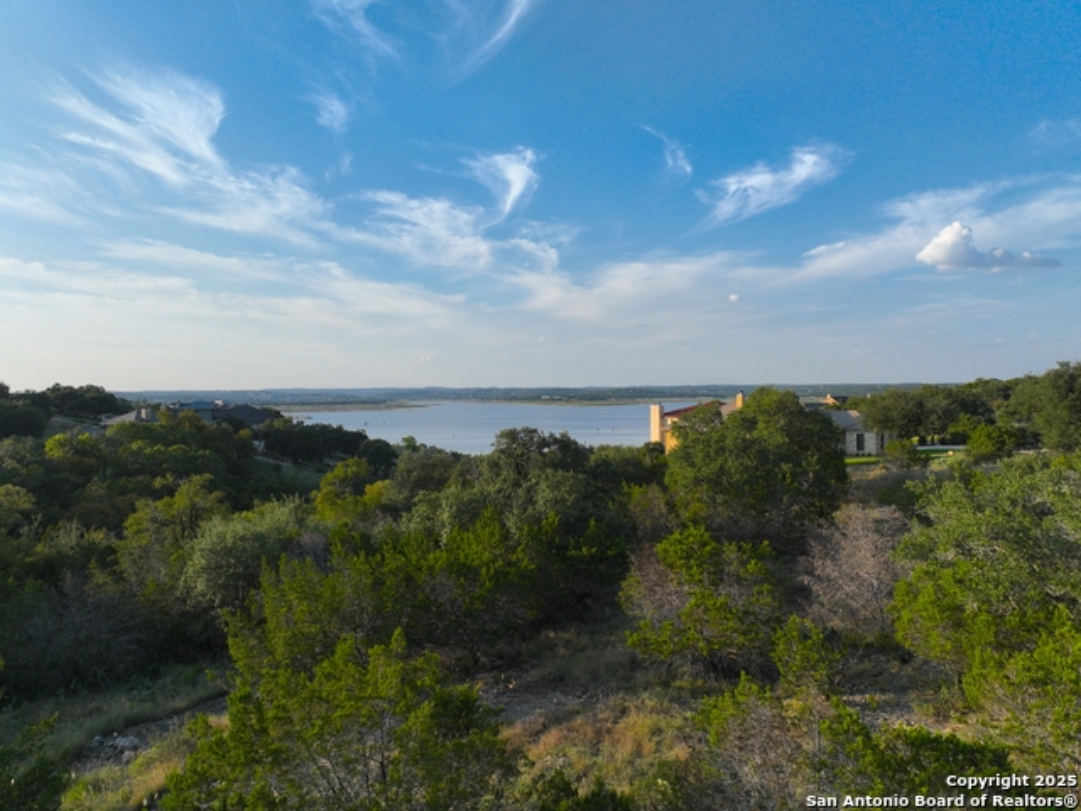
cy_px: 406
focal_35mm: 24
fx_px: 749
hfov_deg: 71.6
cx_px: 540
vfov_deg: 56.8
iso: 100
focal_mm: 12.29
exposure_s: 1/2500
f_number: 2.8
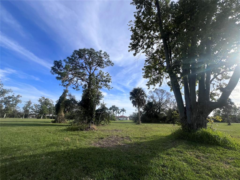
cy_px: 90
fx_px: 90
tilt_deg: +17.3
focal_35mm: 13
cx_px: 120
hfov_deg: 106.2
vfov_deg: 89.9
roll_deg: -1.1
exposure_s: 1/1575
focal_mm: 1.57
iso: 32
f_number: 1.8
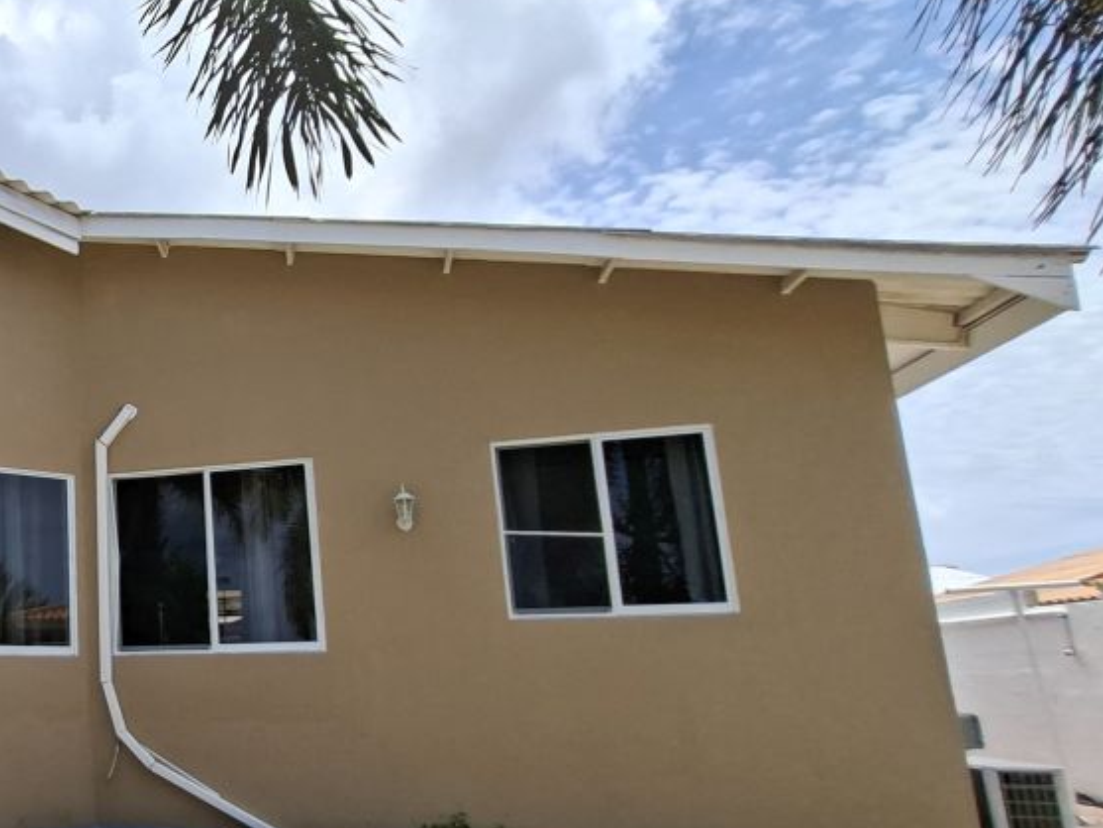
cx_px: -20
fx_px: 892
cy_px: 515
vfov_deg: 49.3
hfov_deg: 50.3
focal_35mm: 28
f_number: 2.2
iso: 40
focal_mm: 1.74
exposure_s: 1/2037
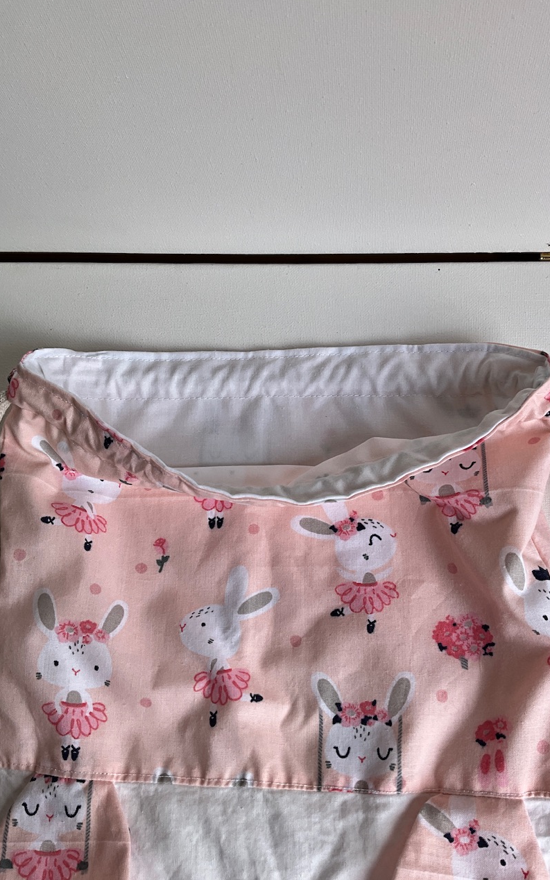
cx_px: 276
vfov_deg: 61.2
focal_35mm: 31
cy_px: 437
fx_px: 744
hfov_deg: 40.6
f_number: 1.8
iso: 25
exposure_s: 1/358
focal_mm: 3
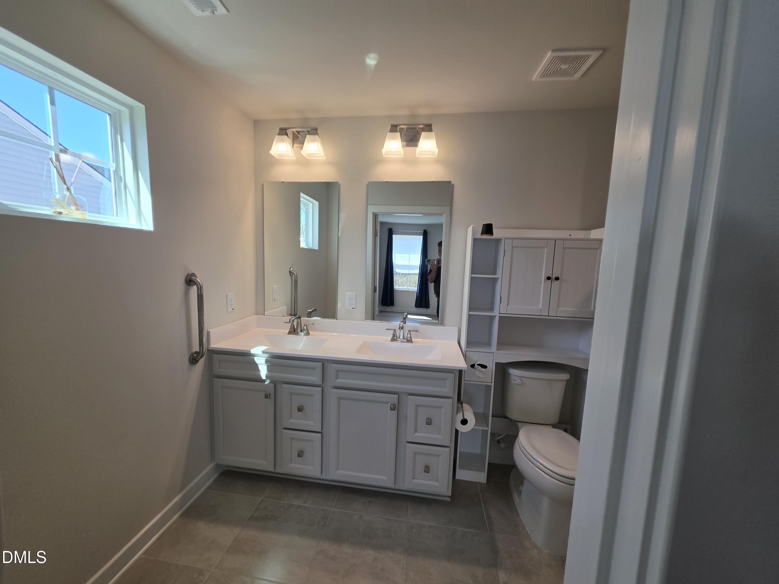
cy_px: 292
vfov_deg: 89.9
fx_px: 293
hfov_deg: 106.2
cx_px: 390
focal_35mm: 13
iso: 25
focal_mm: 2.2
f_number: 1.9
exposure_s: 1/120
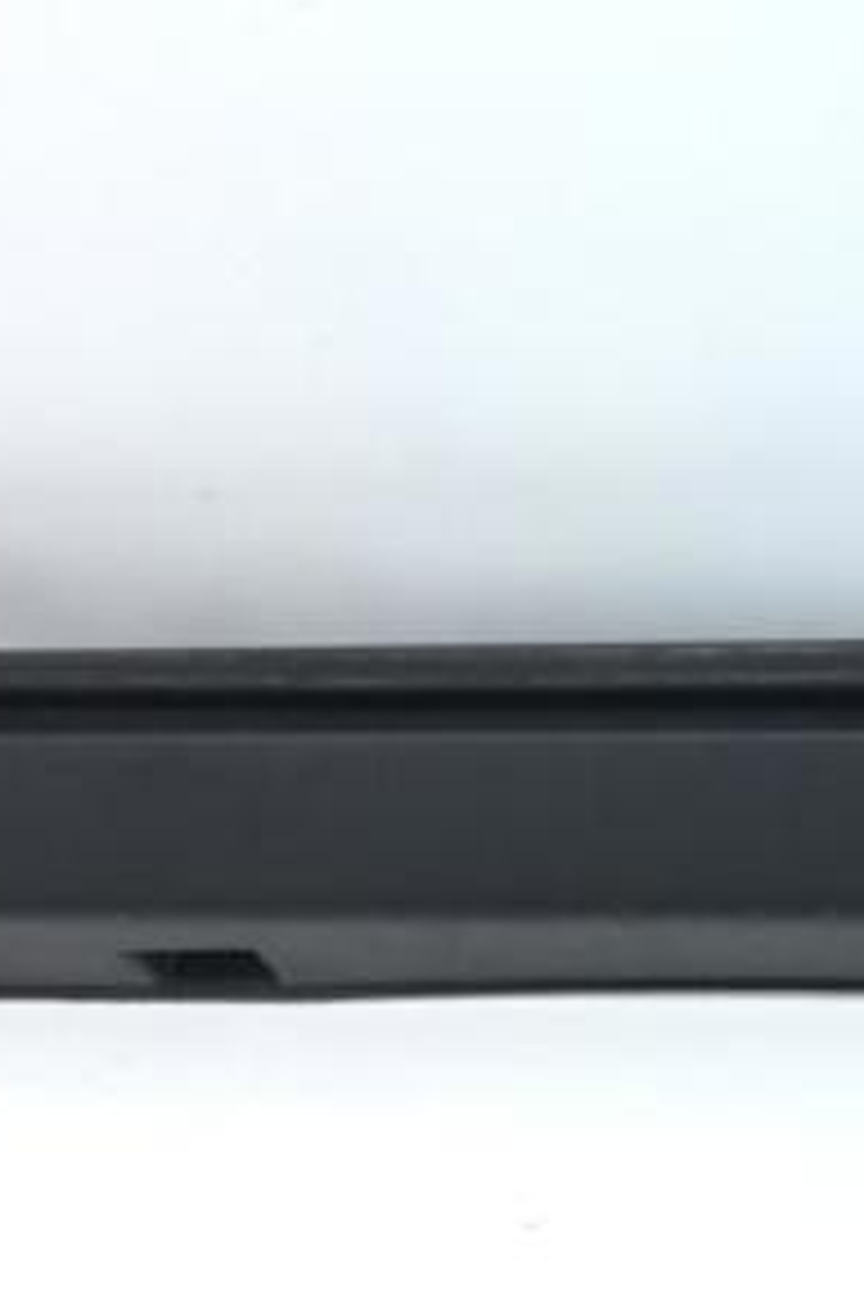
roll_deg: +3.2
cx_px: 1089
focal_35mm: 67
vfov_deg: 29.5
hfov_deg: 19.0
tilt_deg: -29.3
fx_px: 2412
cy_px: 288
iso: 25
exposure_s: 1/137
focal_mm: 4.15
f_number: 2.2
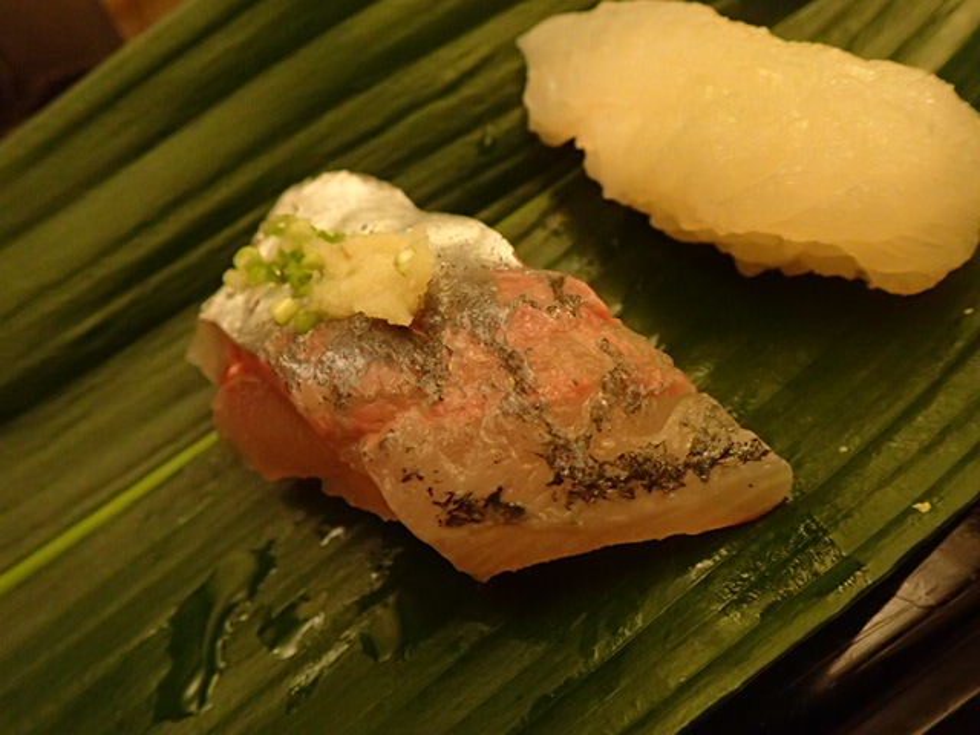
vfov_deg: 46.8
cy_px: 368
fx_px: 849
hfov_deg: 60.0
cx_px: 490
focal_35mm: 30
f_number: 2.3
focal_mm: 5.5
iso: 800
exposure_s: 1/15
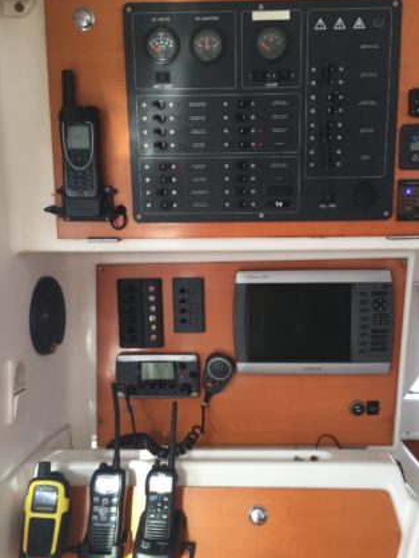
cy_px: 290
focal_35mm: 33
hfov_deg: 42.9
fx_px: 532
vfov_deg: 55.3
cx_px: 236
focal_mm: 4.15
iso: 40
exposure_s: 1/50
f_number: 2.2
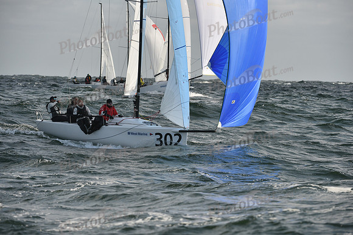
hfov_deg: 8.6
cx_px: 176
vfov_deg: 5.7
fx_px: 2354
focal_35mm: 240
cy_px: 118
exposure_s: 1/1600
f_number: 6.3
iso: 320
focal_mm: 240
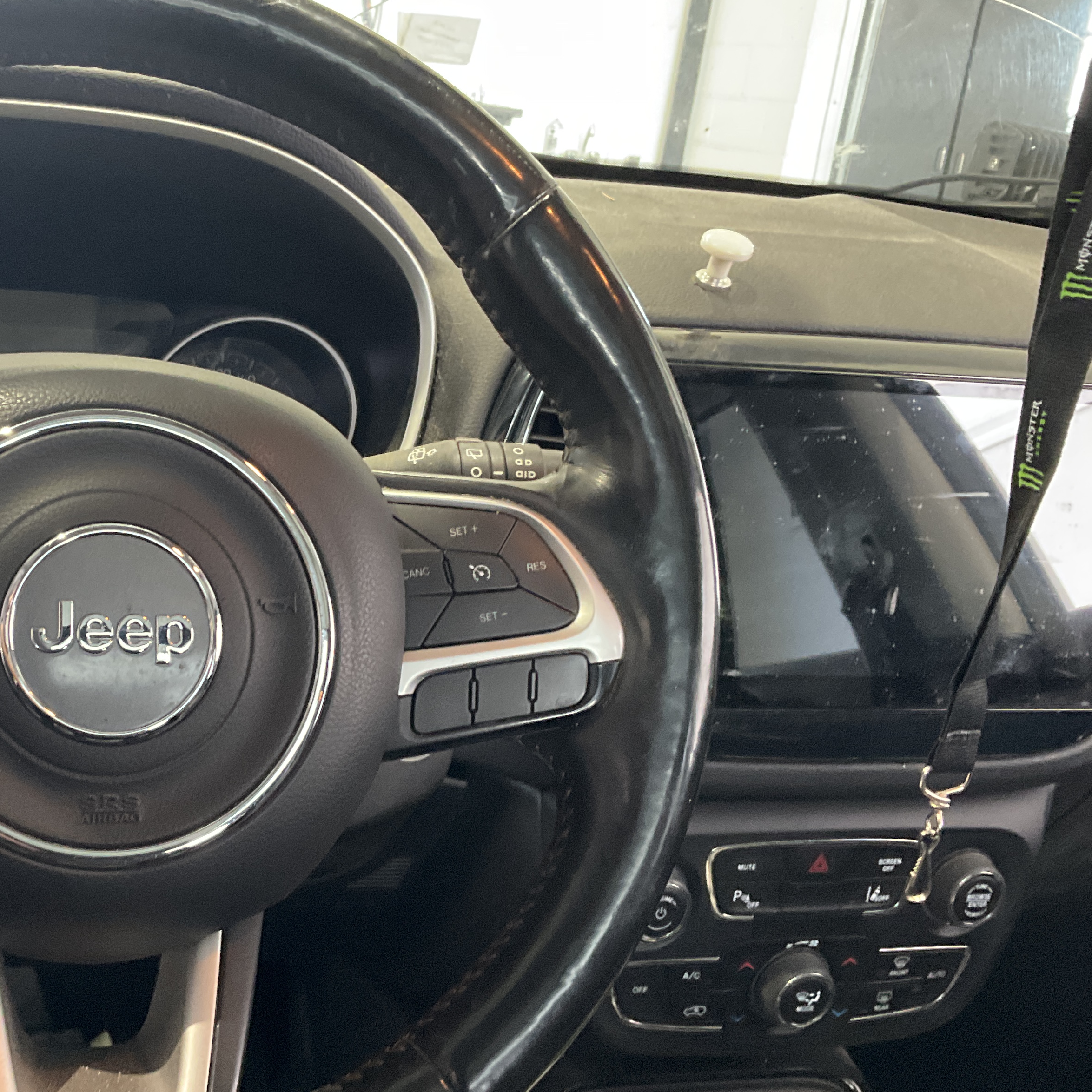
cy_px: 586
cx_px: 274
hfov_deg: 37.4
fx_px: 1570
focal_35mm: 44
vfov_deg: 38.3
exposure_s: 1/40
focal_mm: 3
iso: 250
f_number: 1.8
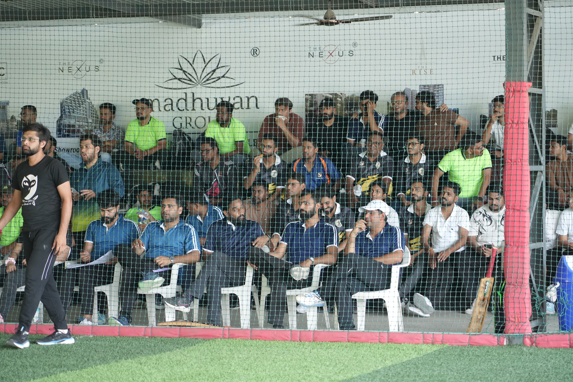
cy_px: 191
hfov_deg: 19.5
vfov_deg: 13.0
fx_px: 1671
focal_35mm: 105
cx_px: 286
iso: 2500
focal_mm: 105
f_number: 4
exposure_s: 1/160
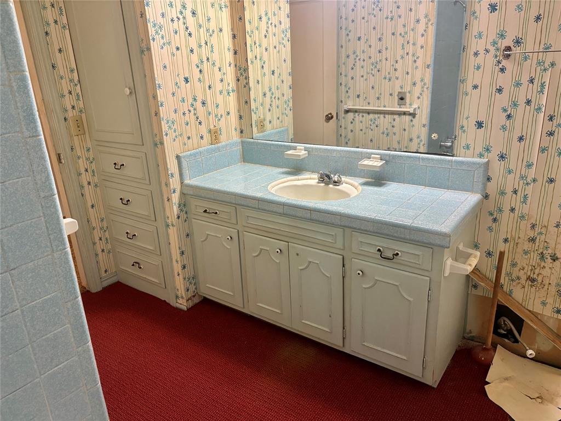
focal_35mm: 26
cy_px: 210
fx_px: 421
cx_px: 280
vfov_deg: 53.1
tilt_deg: -19.5
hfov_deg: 67.3
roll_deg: +3.4
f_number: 1.6
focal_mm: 5.96
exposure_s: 1/60
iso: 250
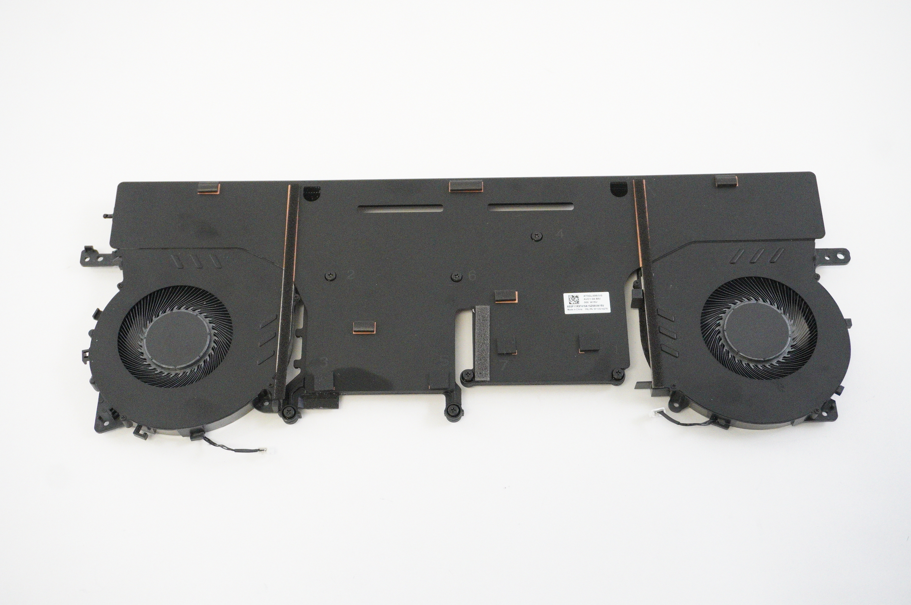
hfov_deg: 45.0
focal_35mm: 44
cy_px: 302
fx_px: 1100
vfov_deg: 30.8
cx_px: 456
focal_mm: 29
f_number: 5.6
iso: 8000
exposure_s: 1/320
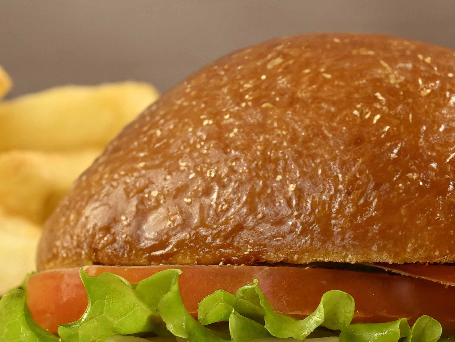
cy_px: 169
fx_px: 5416
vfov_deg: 3.6
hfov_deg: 4.8
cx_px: 182
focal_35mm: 412
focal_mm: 102
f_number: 9
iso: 400
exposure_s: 1/50
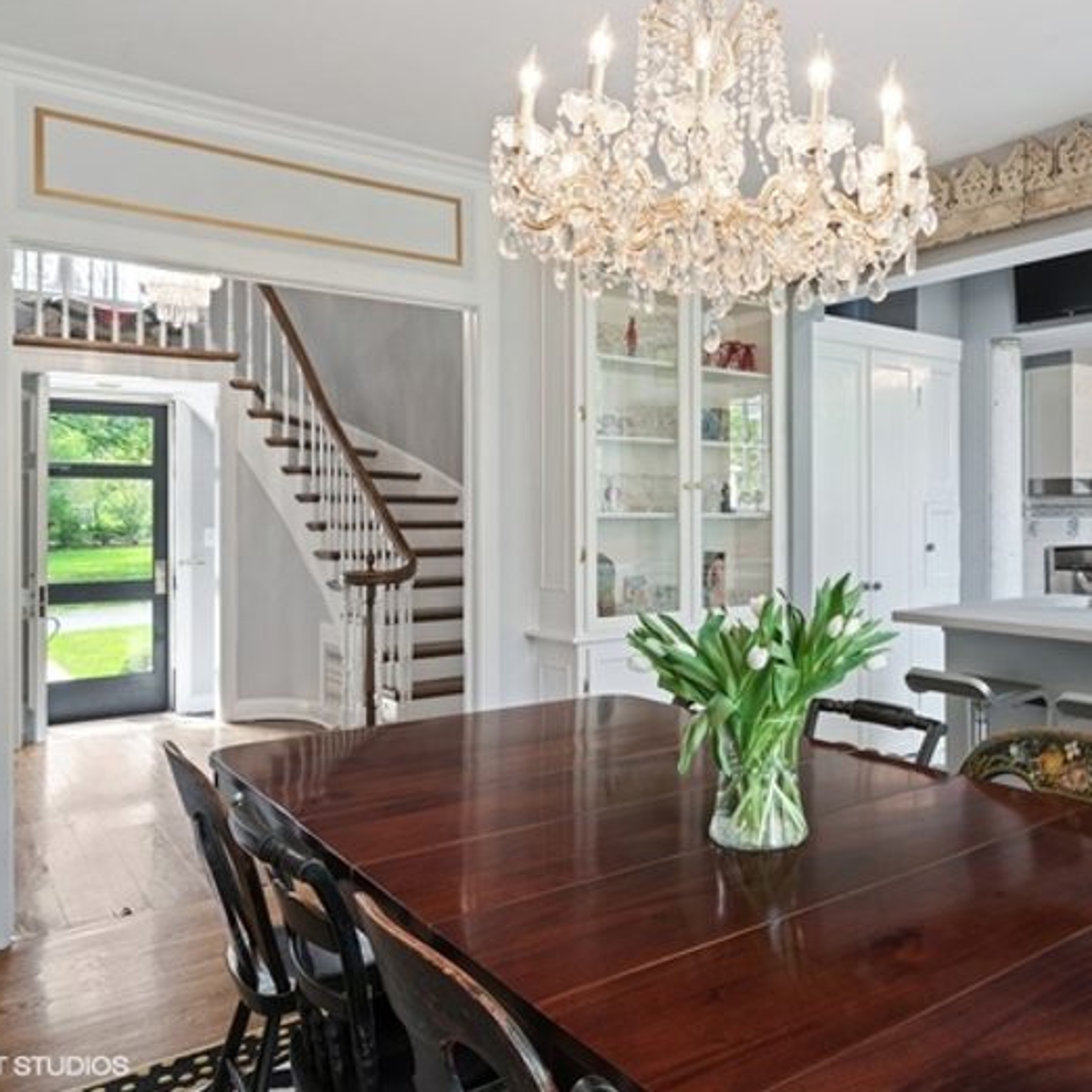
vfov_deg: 59.7
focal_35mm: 27
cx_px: 741
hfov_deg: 58.2
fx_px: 951
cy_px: 543
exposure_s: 1
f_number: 8
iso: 200
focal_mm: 20.5
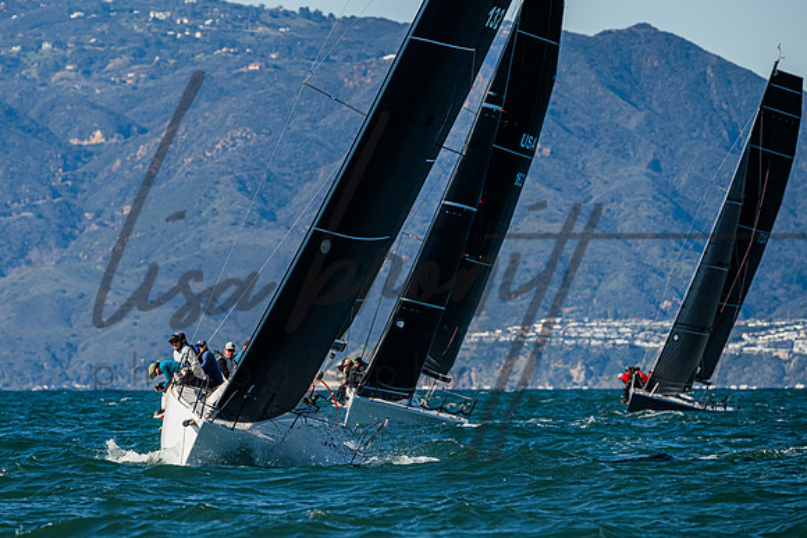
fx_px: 10319
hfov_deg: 4.5
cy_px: 322
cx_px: 269
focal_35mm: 460
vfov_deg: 3.0
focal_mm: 340
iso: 400
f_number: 8
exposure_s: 1/2000
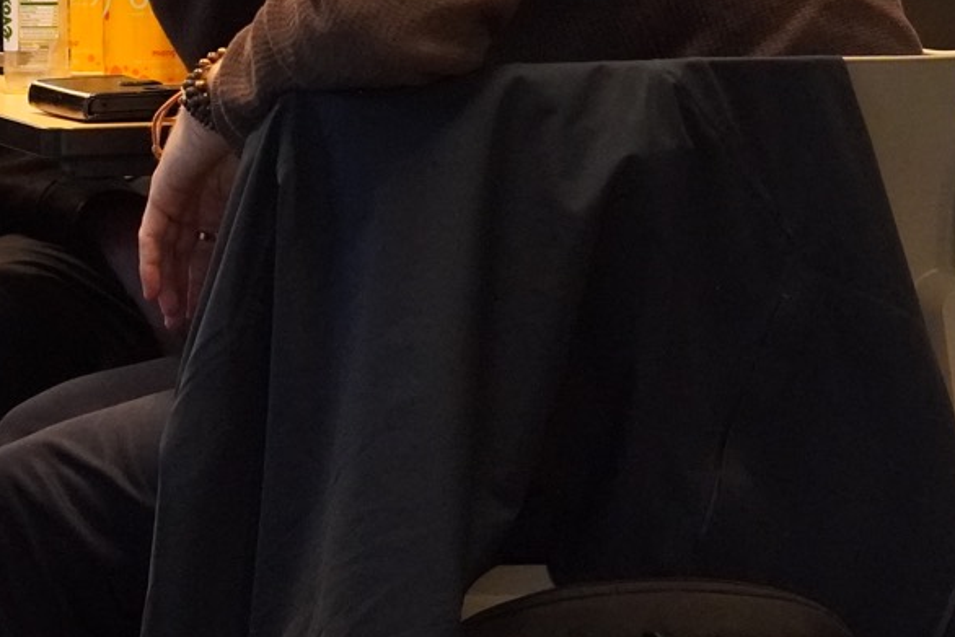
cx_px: -114
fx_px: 9168
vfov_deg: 4.0
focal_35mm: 346
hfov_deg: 5.9
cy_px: -308
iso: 5000
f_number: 4
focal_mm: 75
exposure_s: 1/160
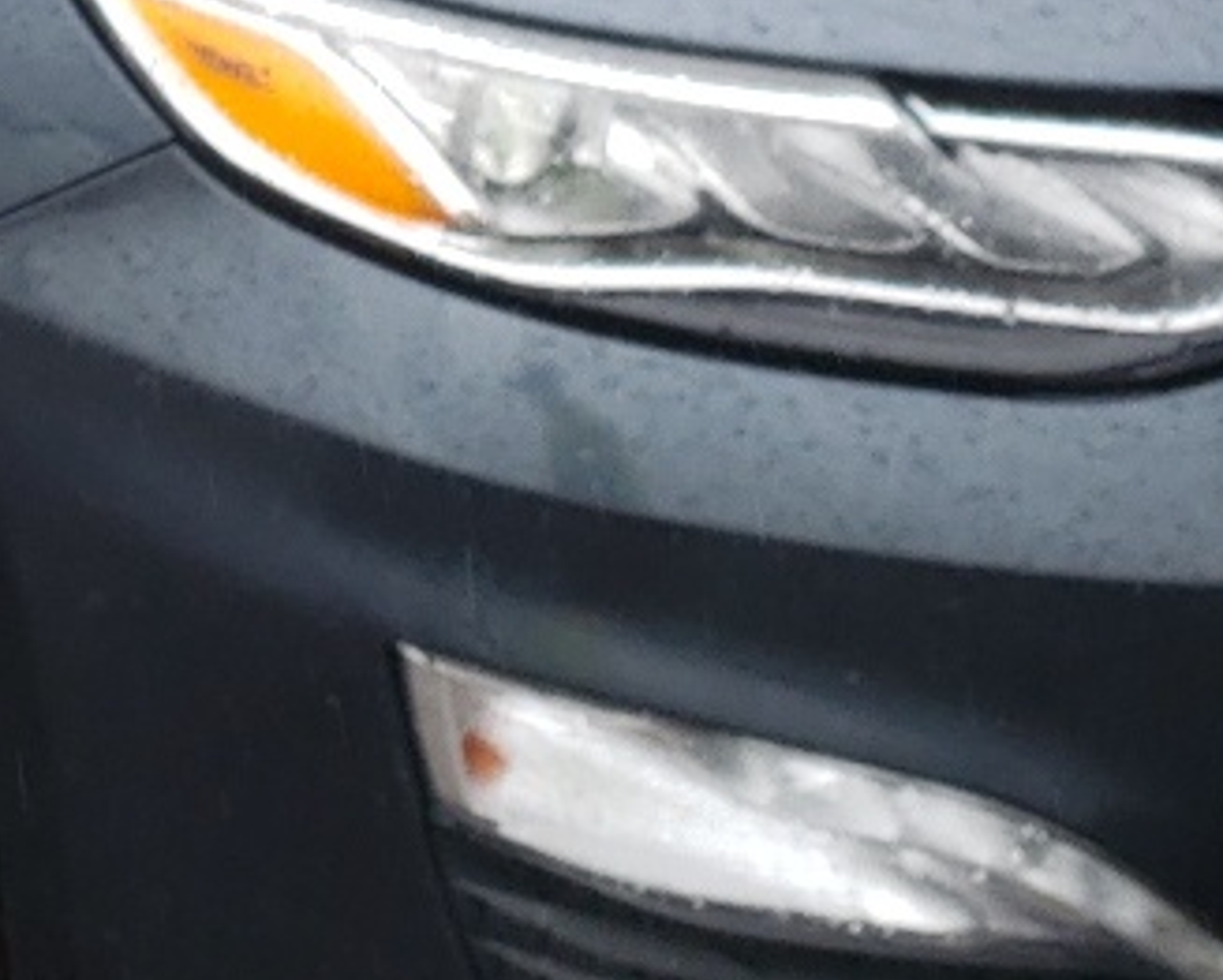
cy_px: -348
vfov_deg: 12.0
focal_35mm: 124
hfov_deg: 14.9
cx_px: -284
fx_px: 4491
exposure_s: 1/333
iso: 50
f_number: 1.5
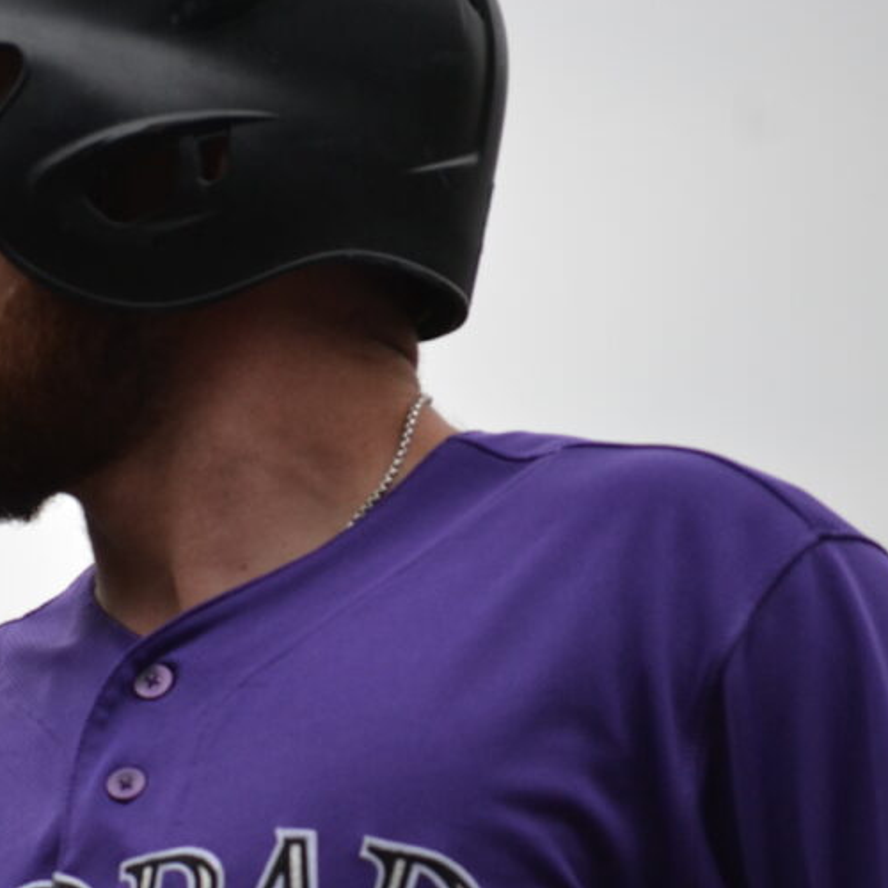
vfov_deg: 3.5
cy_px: 559
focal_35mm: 496
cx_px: 108
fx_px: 14395
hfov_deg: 3.5
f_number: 5.6
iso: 800
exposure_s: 1/640
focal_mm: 190
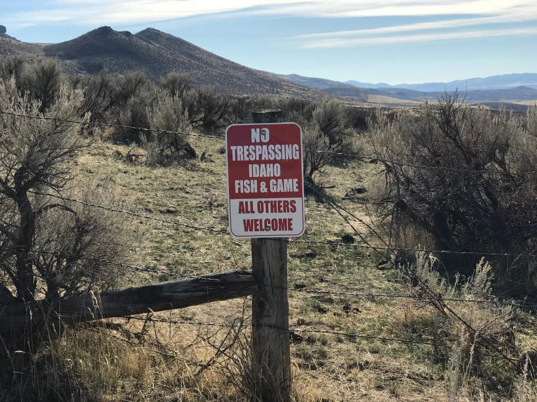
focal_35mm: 57
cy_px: 201
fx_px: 884
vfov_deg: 25.7
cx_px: 268
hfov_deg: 33.8
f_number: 2.8
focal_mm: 6.6
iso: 20
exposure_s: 1/1368
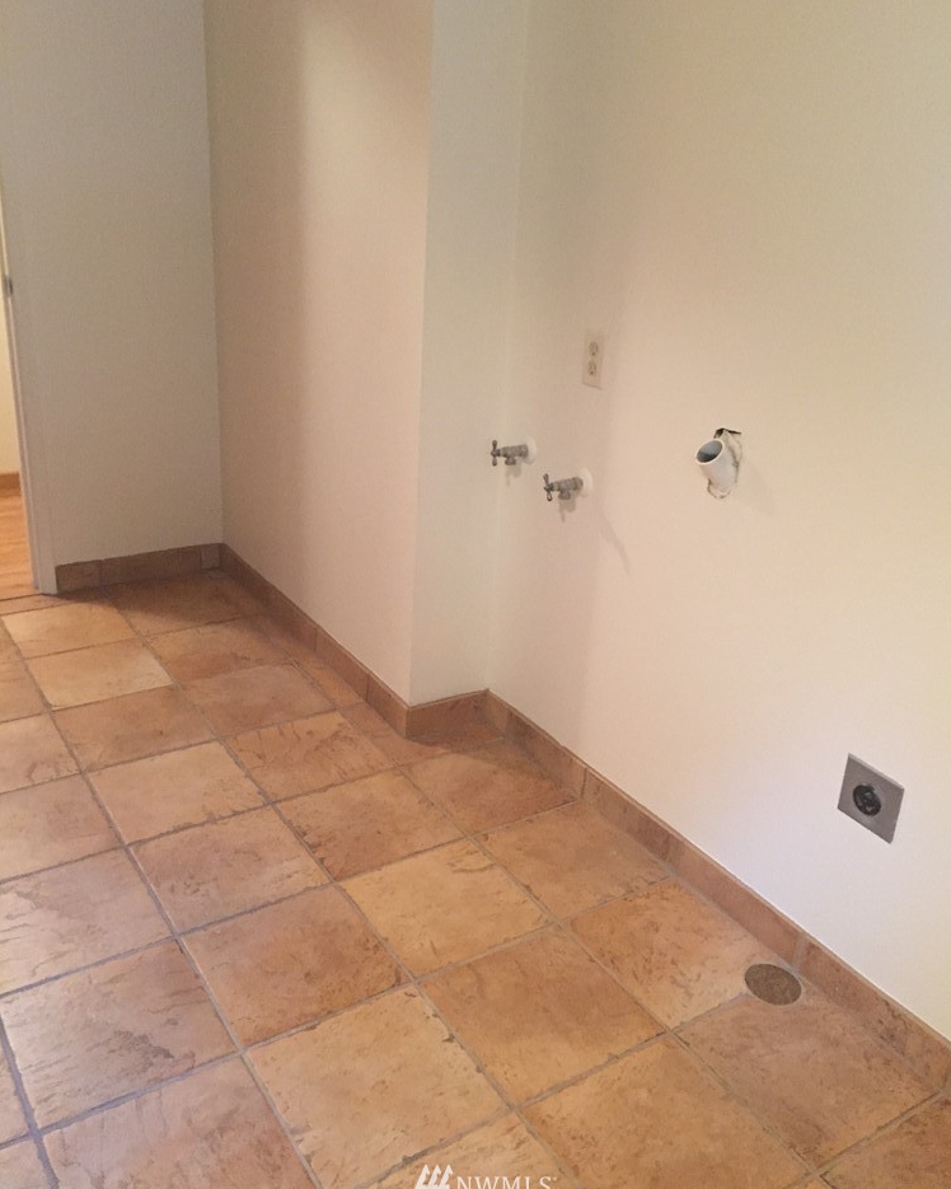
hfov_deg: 47.1
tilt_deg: -20.9
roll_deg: -2.6
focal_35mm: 31
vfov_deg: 57.2
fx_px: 1091
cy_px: 577
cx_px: 486
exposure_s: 1/24
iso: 250
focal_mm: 4.15
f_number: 2.2
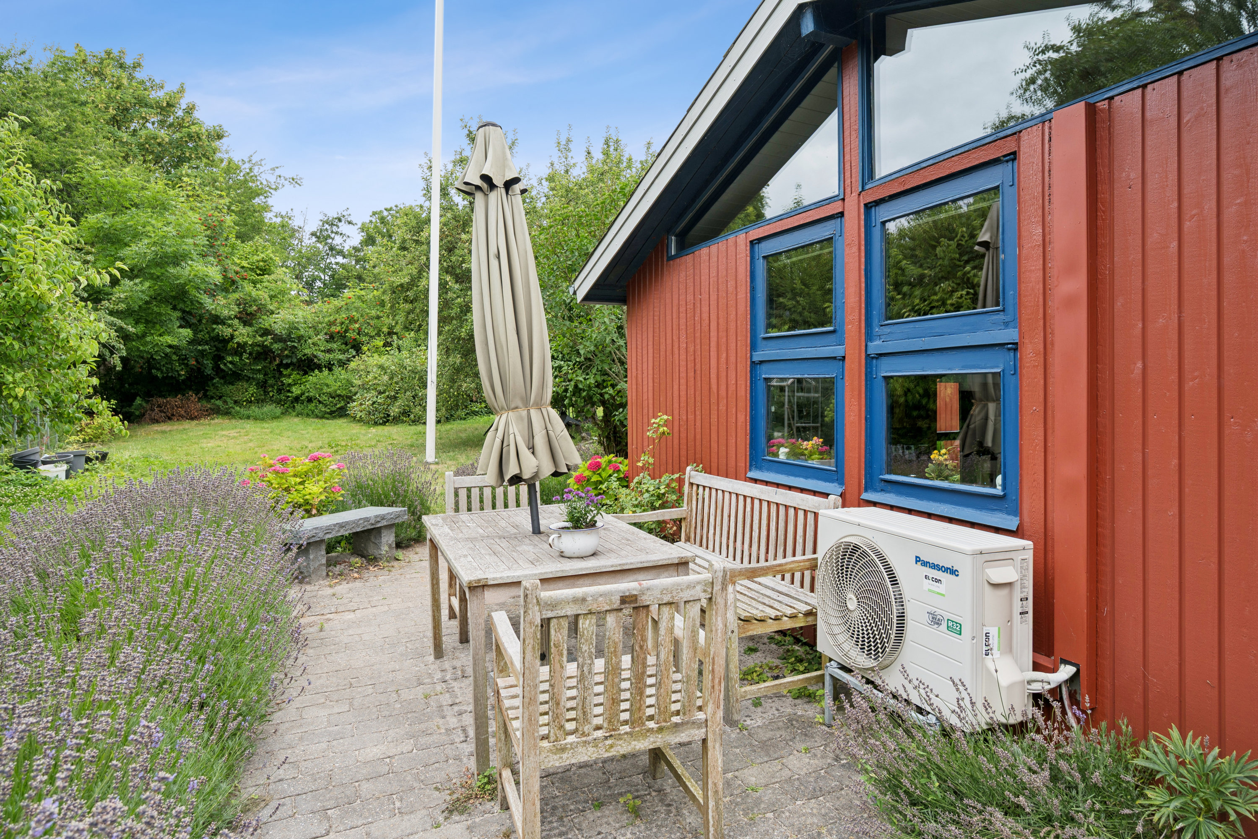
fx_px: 699
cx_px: 629
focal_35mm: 20
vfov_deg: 61.9
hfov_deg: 84.0
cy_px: 420
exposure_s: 1/125
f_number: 6.3
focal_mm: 20
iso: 100
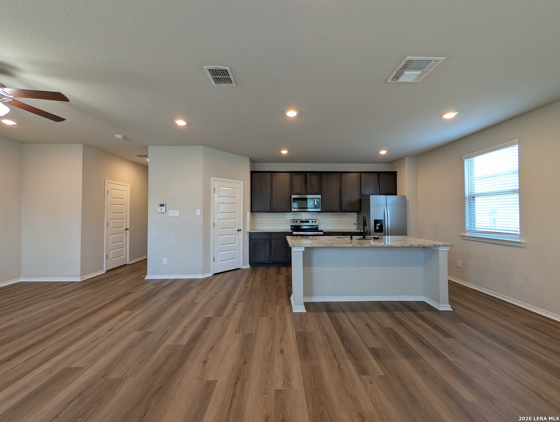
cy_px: 211
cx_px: 280
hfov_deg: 110.5
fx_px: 194
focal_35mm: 12
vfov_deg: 94.7
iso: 76
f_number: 1.7
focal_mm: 2.02
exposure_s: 1/60
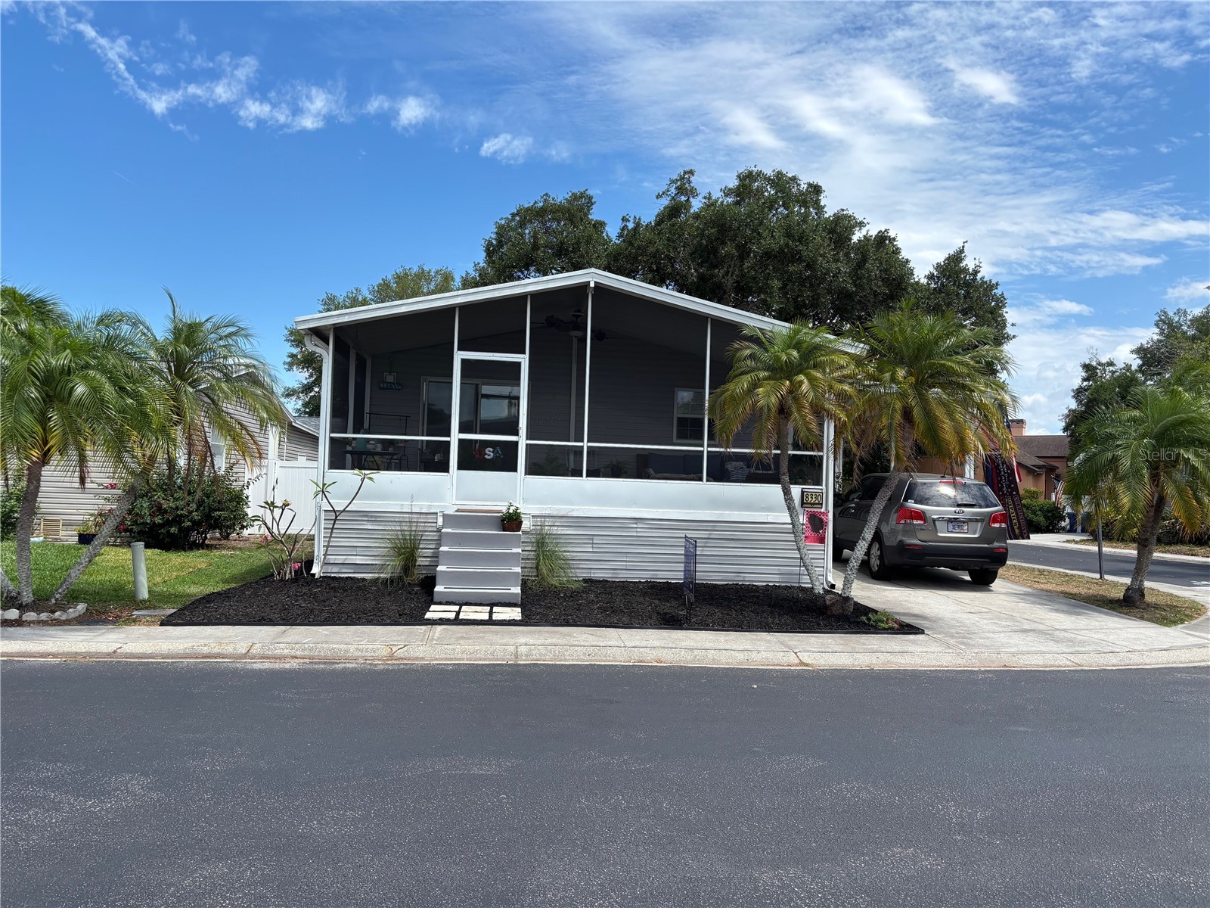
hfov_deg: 67.3
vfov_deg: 53.1
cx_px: 605
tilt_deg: +2.1
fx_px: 909
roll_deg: -2.0
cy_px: 454
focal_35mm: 26
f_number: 1.6
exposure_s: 1/3021
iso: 50
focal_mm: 5.96
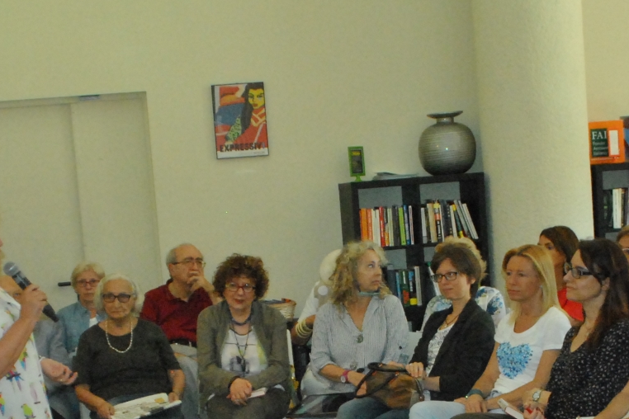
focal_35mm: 71
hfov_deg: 28.4
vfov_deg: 18.9
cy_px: 363
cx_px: 244
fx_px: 1240
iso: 1600
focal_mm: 18
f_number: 5.6
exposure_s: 1/60
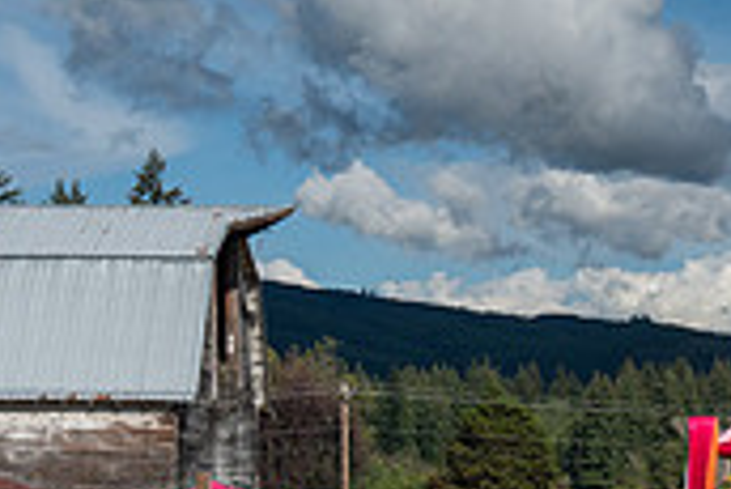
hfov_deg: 16.7
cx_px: 854
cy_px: 410
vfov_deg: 11.6
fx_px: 2398
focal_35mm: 118
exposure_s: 1/8000
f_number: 4.5
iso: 400
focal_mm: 35
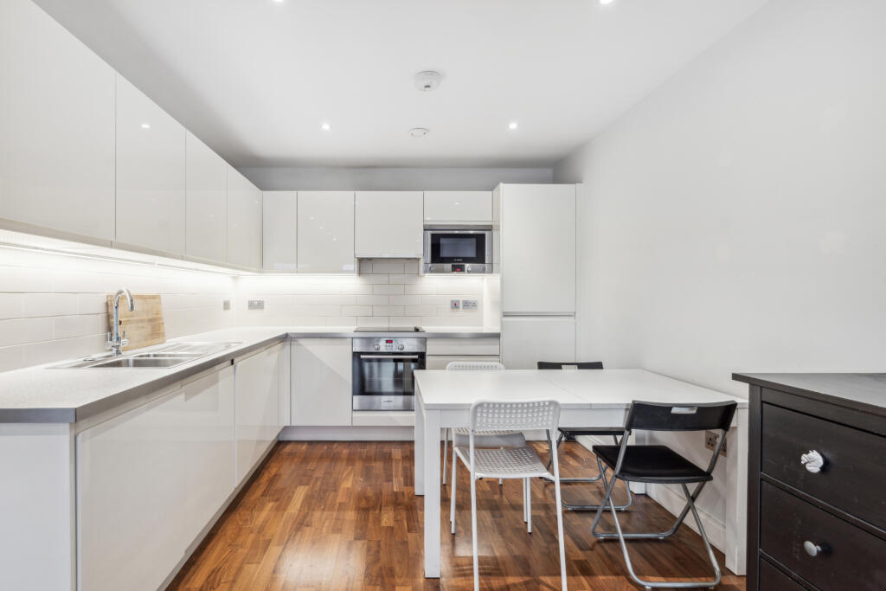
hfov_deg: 96.7
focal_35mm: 16
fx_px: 394
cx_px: 443
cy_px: 296
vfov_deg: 73.8
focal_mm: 16
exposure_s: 1/3.33
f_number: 11
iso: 400
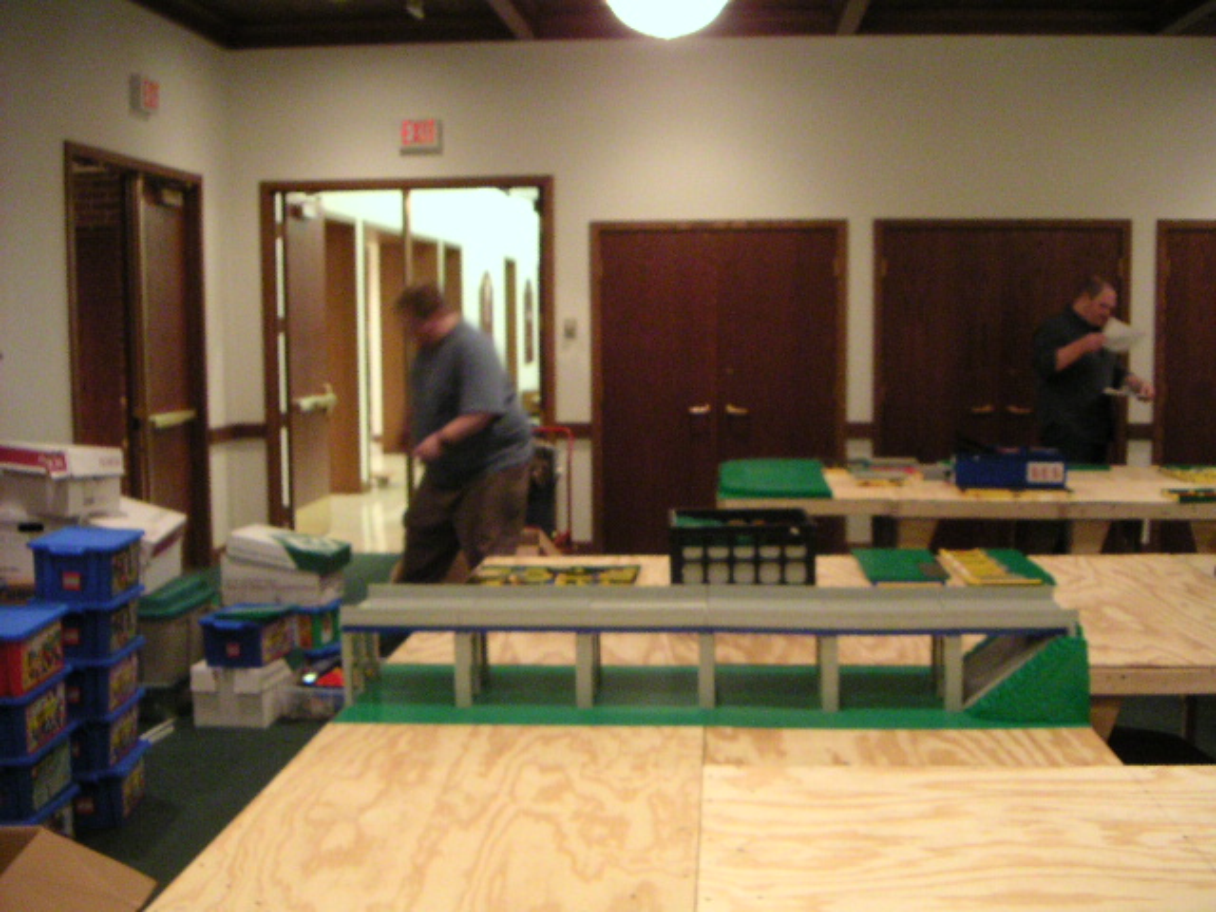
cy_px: 456
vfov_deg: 36.0
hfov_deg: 46.8
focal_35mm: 40
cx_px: 608
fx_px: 1405
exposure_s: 1/15
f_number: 2.9
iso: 400
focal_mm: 5.3
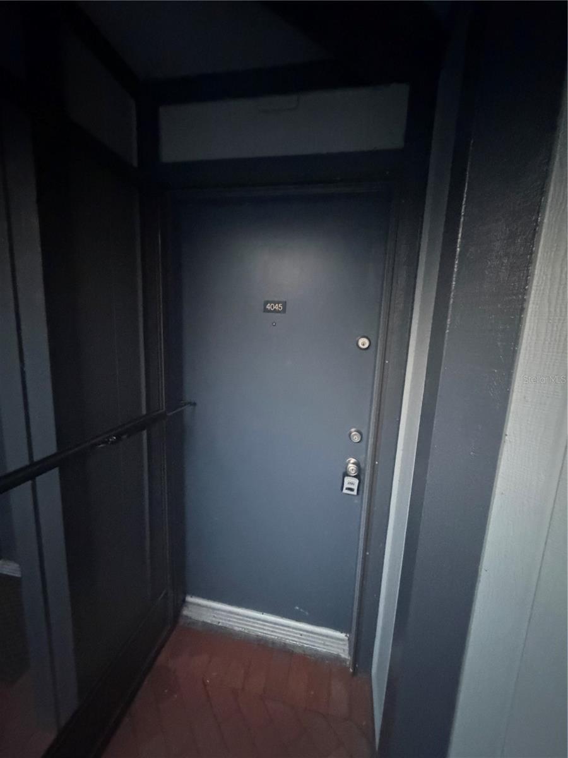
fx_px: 306
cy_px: 379
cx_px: 284
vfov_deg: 102.1
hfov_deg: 85.7
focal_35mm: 14
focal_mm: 2.22
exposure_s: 1/30
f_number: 2.2
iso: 2000
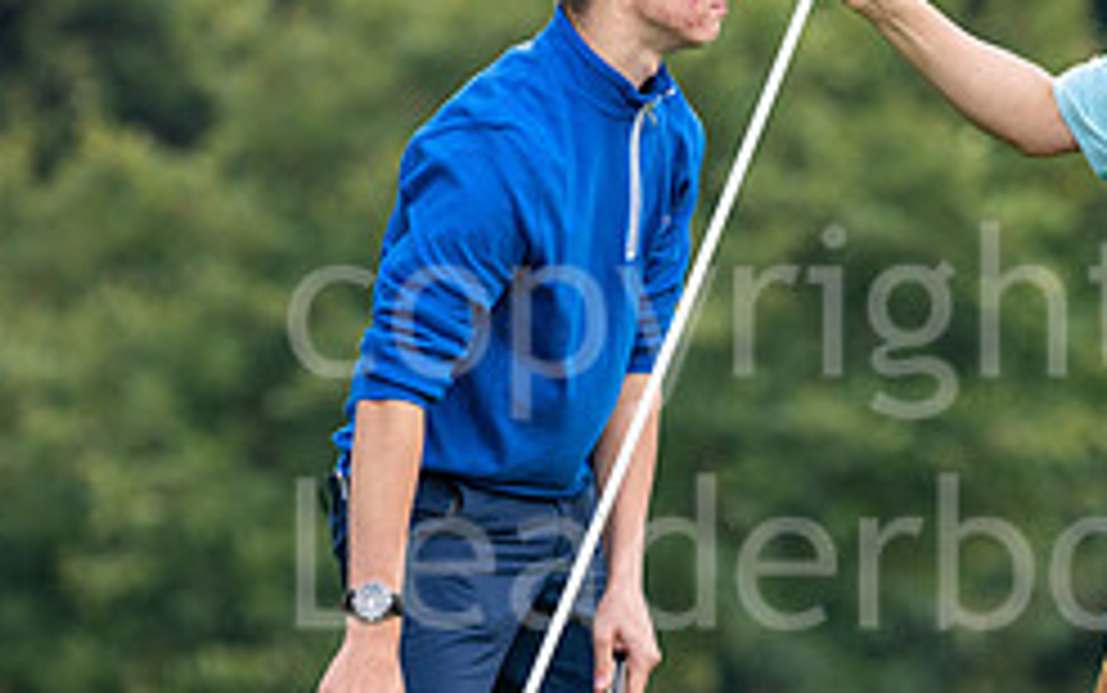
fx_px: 21732
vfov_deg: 1.8
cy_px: 596
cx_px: 878
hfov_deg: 2.9
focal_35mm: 720
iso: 400
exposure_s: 1/500
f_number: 5.6
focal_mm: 300
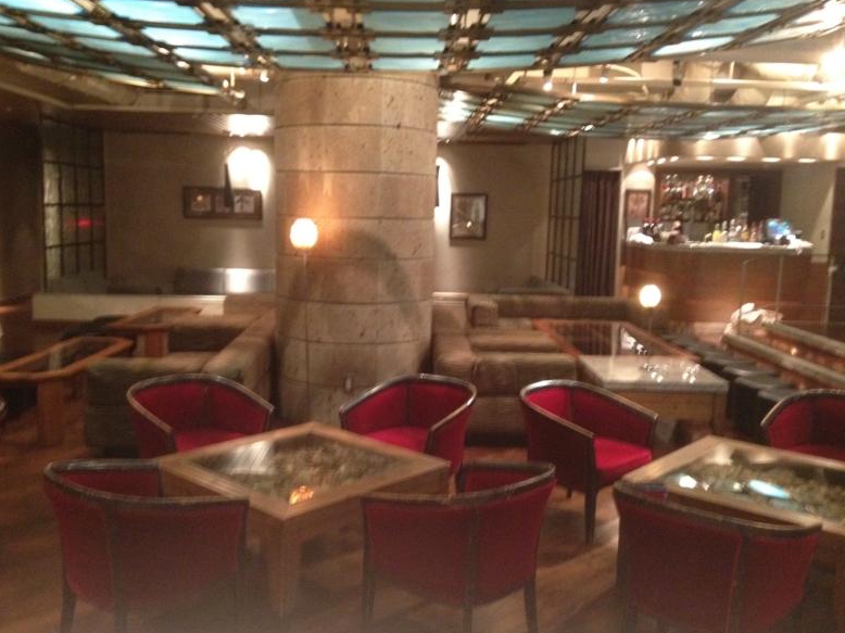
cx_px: 418
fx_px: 879
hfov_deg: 51.4
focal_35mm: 36
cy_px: 315
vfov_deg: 39.6
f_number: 2.4
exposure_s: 1/15
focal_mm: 4.28
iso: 400
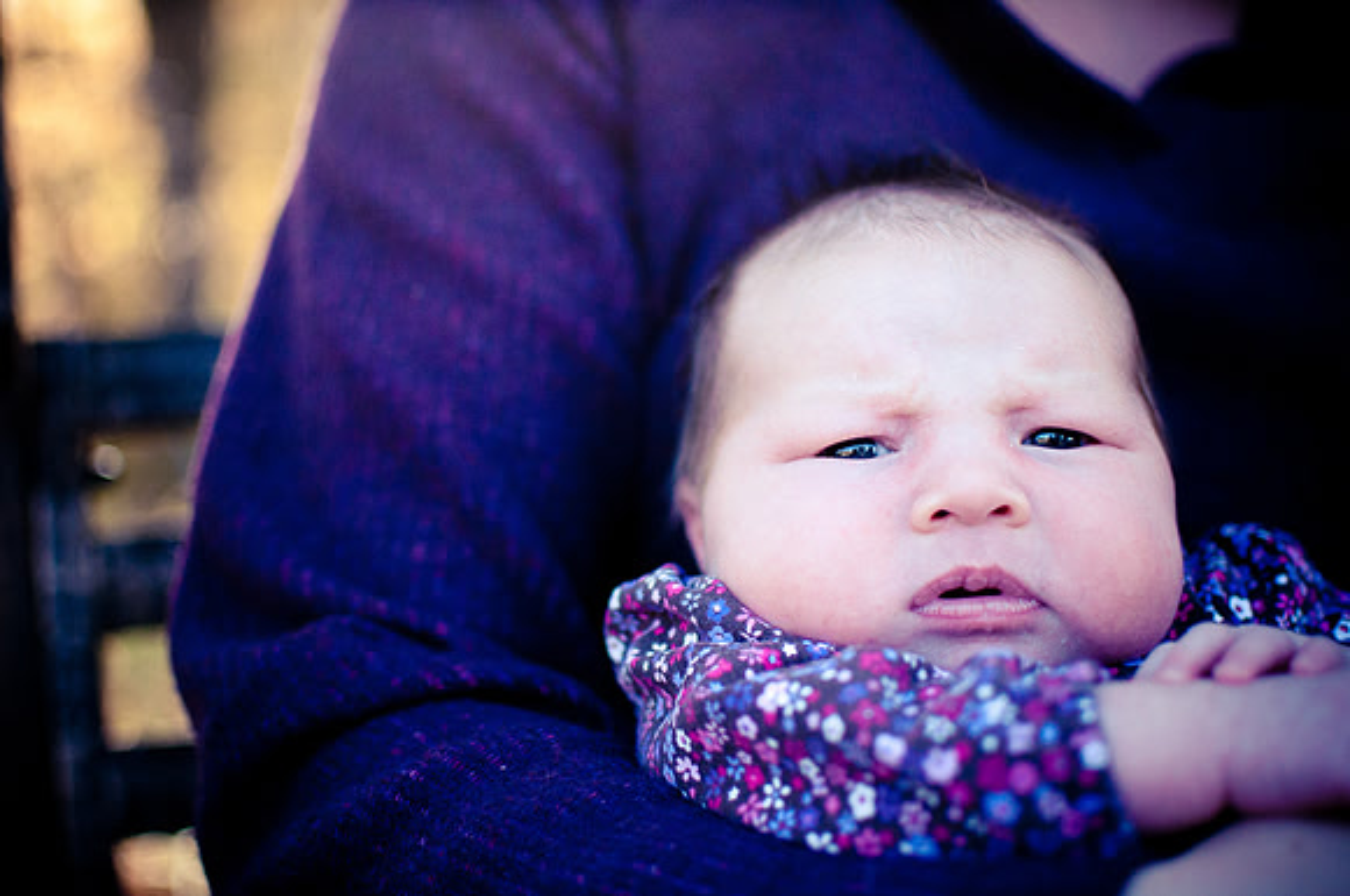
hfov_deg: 37.9
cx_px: 675
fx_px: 1966
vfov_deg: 25.7
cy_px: 448
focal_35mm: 52
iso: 800
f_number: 1.8
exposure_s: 1/2000
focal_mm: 35
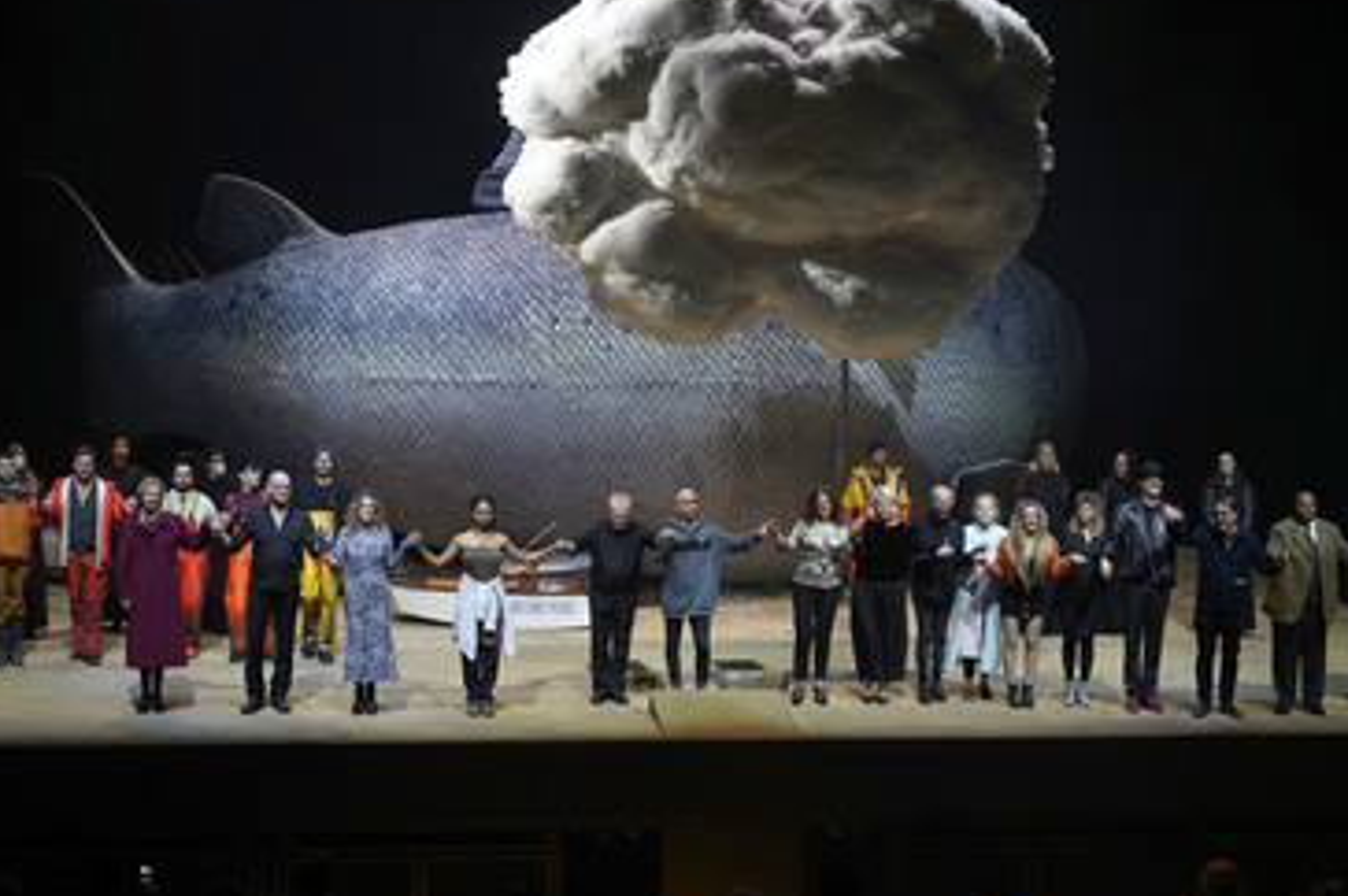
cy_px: 500
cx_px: 709
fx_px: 2918
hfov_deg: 26.0
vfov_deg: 17.5
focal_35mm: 78
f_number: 5
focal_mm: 63
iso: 1600
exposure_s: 1/160
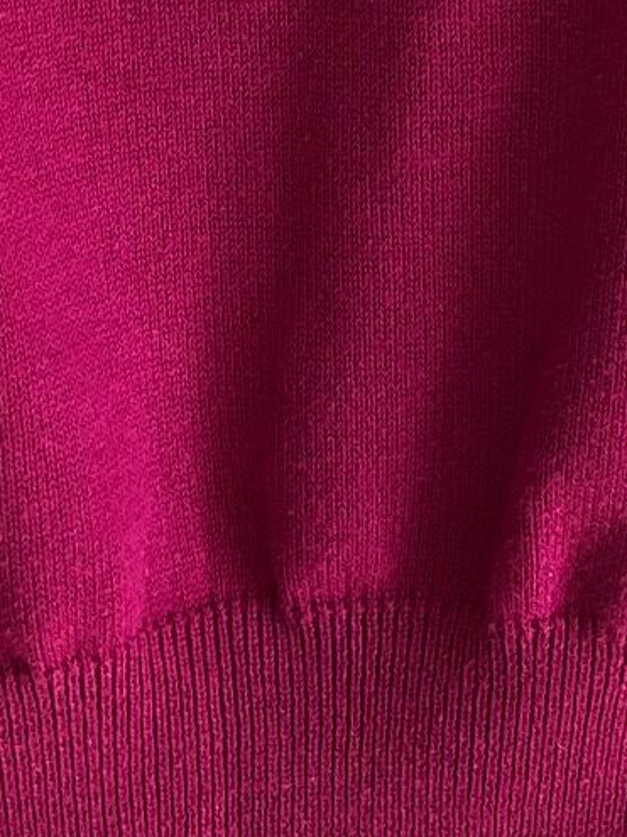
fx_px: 2754
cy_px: -470
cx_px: 438
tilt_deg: -5.3
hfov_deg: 13.0
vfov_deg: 15.7
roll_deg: +0.8
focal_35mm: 114
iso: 25
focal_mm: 3.99
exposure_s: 1/40
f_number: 1.8
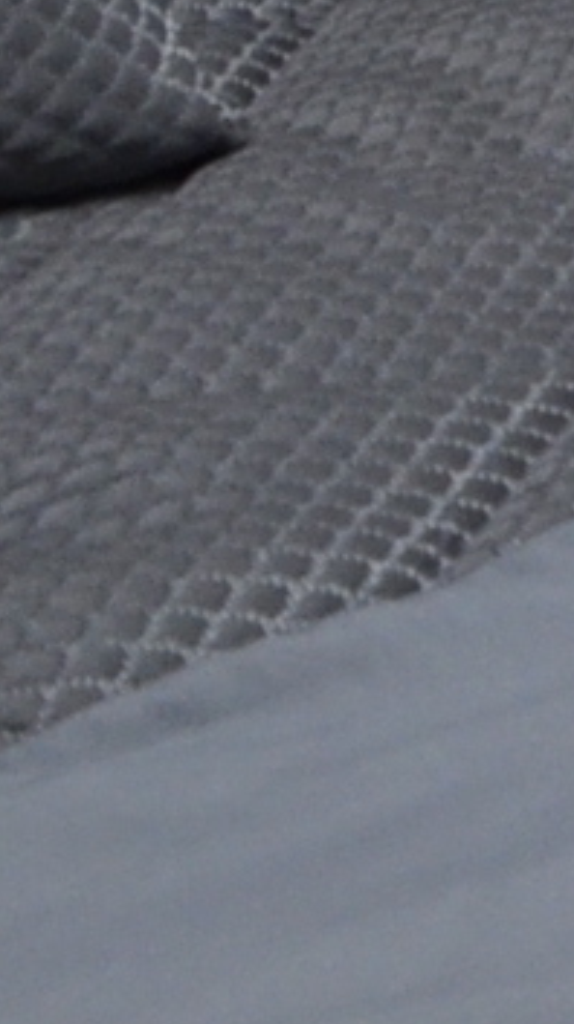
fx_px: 7132
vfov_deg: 7.7
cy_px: -1276
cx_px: 3058
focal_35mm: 263
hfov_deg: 4.0
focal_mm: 24
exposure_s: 1/30
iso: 1400
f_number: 8
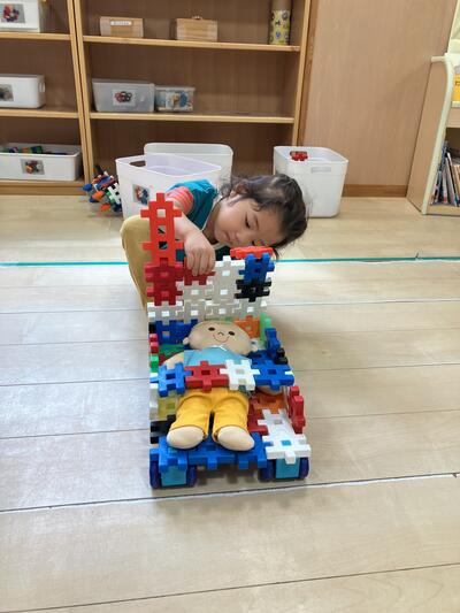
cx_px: 230
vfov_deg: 63.4
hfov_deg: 49.8
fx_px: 496
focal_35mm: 28
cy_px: 306
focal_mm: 3.99
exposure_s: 1/114
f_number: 1.8
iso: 40
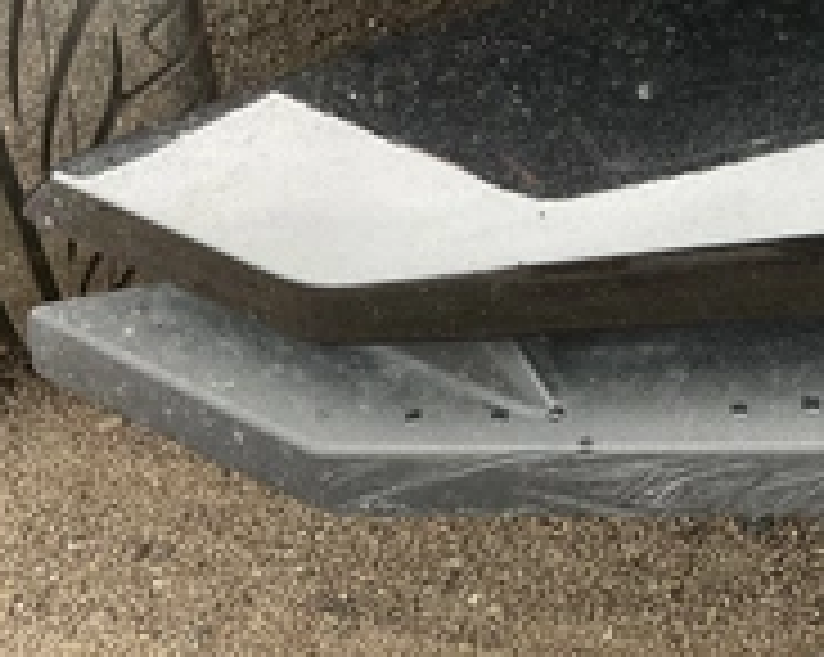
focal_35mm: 62
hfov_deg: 29.3
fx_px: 1510
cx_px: 734
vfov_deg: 24.5
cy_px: 418
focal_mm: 3
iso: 50
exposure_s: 1/122
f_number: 1.8
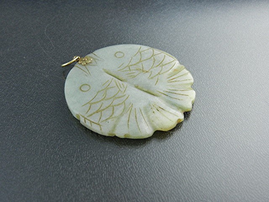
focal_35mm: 45
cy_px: 101
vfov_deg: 32.2
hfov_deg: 42.1
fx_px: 350
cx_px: 134
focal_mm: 8.1
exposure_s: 1/17.3
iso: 400
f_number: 3.8
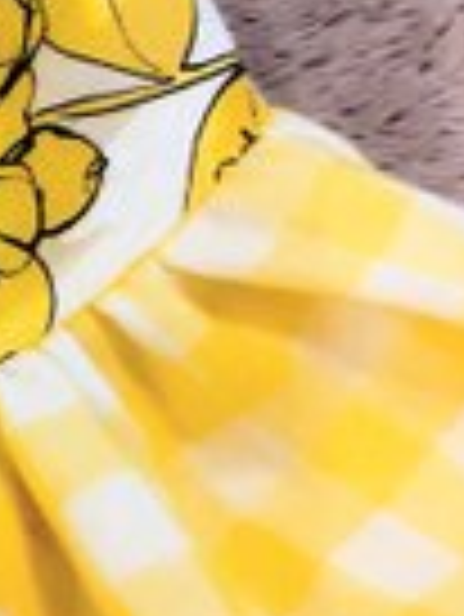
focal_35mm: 143
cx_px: -806
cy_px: 79
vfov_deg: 13.7
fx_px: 2552
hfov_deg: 8.9
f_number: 1.9
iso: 539
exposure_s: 1/60
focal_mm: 5.6
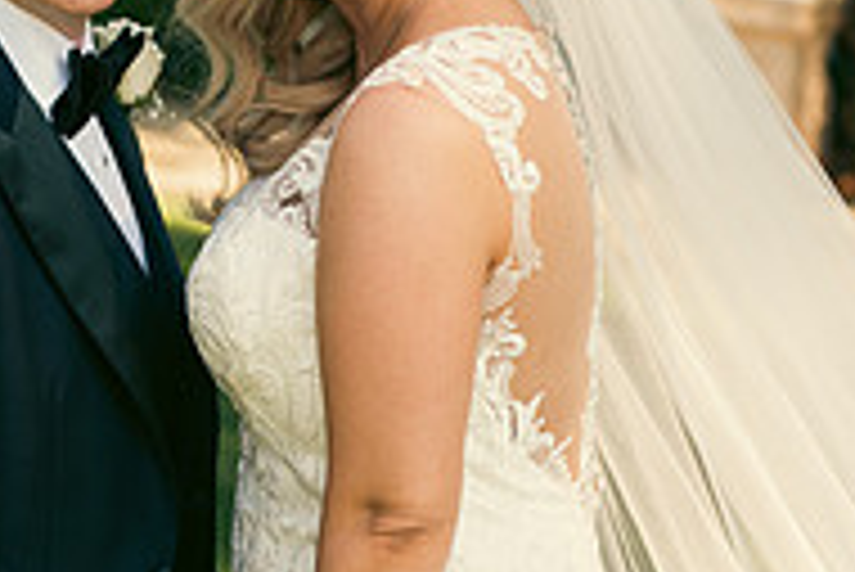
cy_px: 369
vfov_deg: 8.3
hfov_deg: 12.3
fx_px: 3945
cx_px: 238
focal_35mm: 166
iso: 200
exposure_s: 1/400
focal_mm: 70
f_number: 3.5
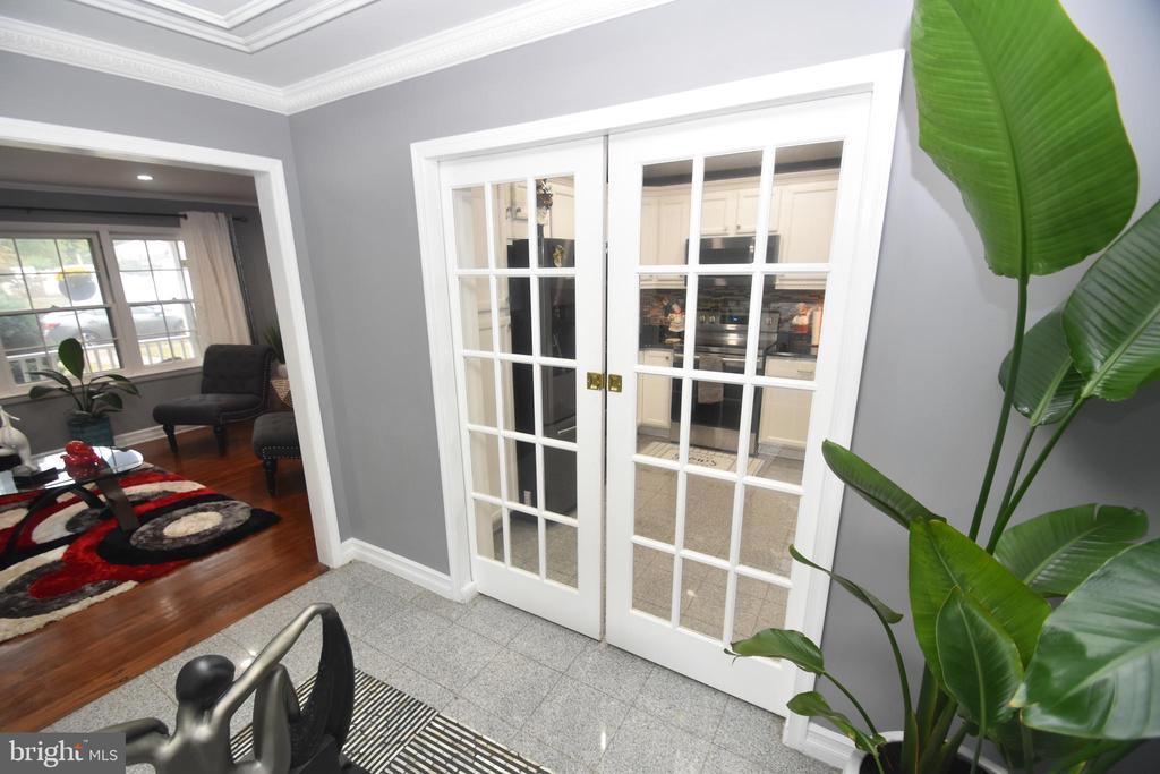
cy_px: 387
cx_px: 580
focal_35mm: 15
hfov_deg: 100.4
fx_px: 483
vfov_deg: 77.3
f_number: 5
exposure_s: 1/100
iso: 800
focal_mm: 10
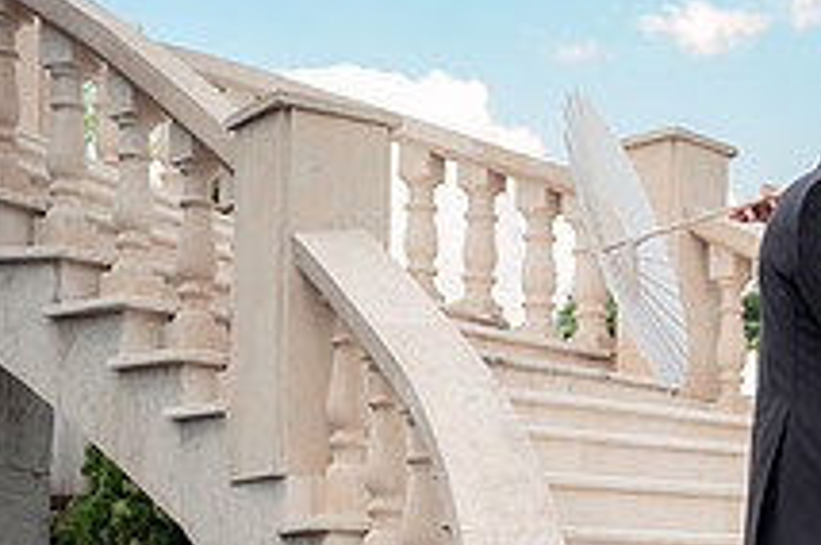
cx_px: 951
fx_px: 1731
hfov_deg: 24.5
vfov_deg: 17.5
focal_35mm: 76
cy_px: 549
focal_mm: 28
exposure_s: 1/500
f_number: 2.8
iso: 160
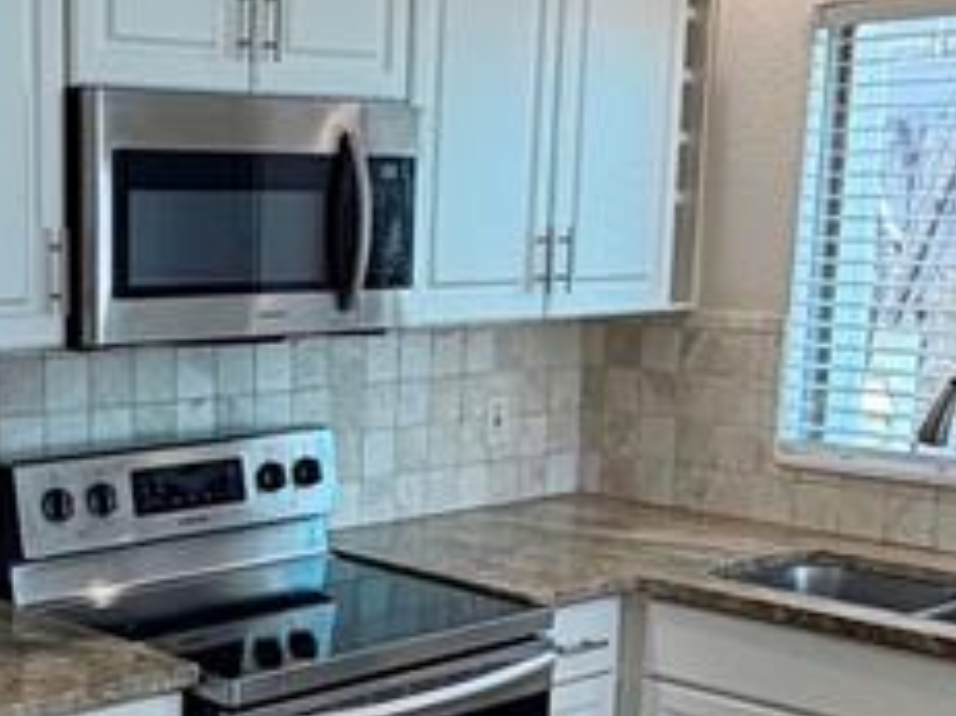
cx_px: 145
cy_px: 559
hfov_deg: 30.2
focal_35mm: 62
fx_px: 1711
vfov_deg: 23.3
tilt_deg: -12.3
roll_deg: -0.1
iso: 100
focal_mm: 2.22
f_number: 2.2
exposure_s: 1/120
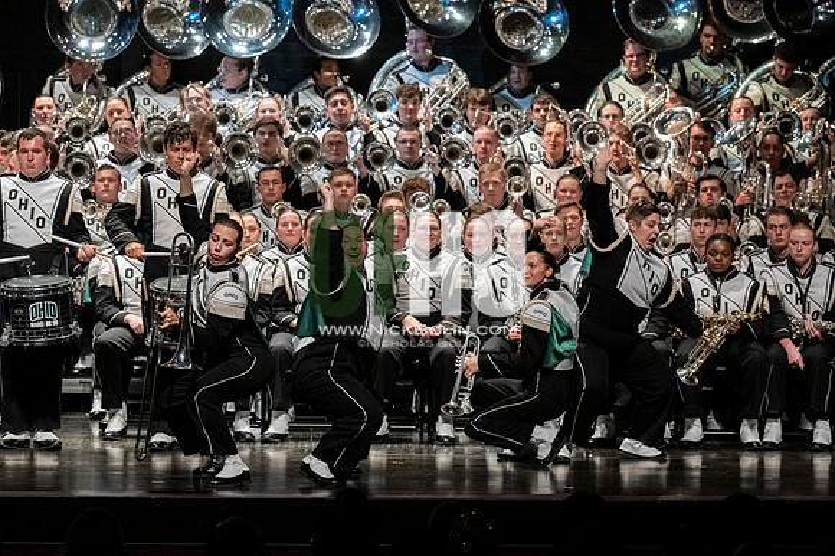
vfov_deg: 6.5
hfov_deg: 9.8
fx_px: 4868
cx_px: 418
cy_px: 278
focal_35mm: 210
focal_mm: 140
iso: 4000
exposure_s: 1/500
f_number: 4
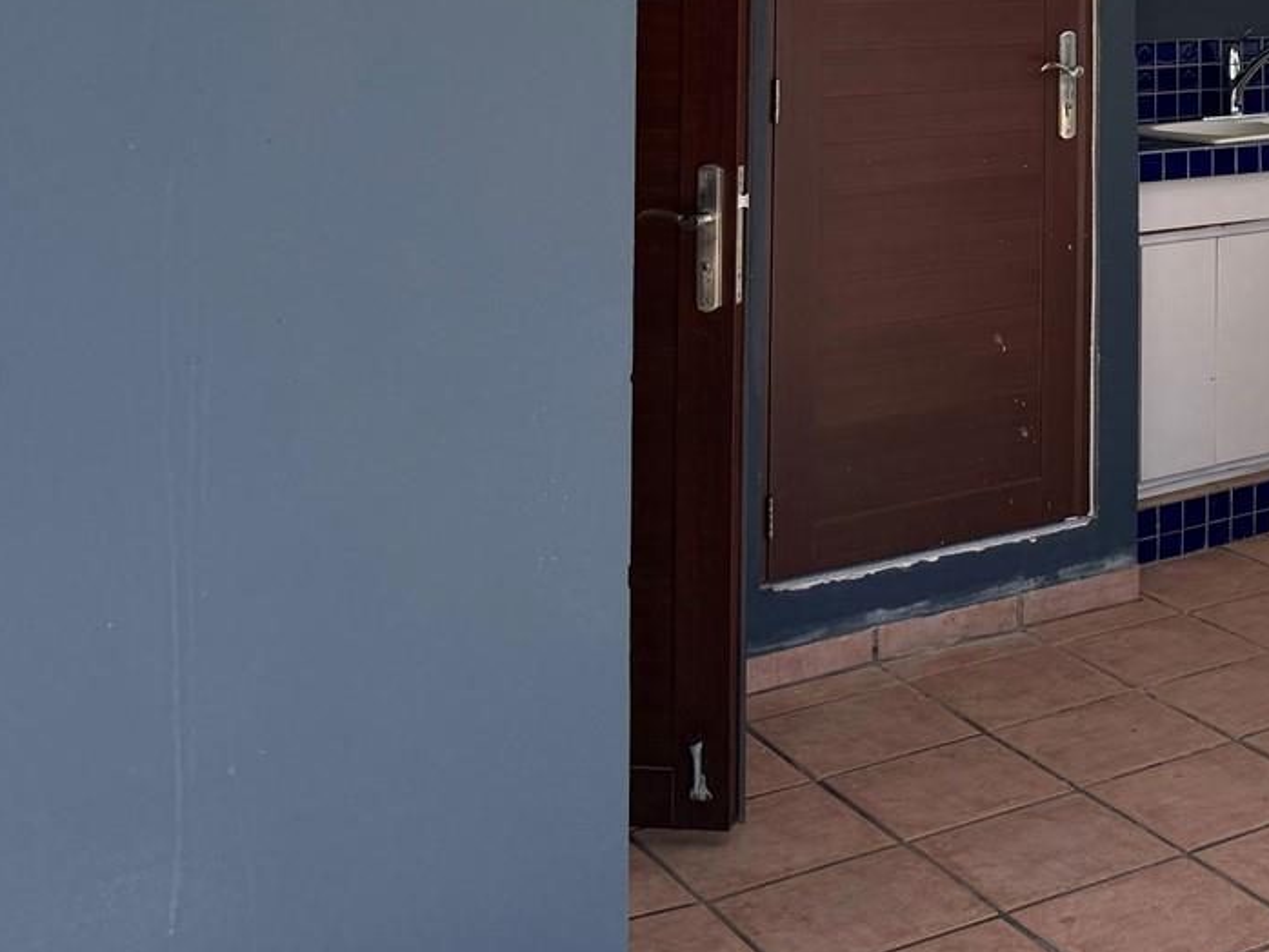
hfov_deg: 31.0
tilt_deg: +1.8
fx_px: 2017
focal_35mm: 55
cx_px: 1405
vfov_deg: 24.6
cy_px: -124
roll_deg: -0.1
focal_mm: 6.76
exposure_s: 1/4310
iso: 80
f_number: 1.78
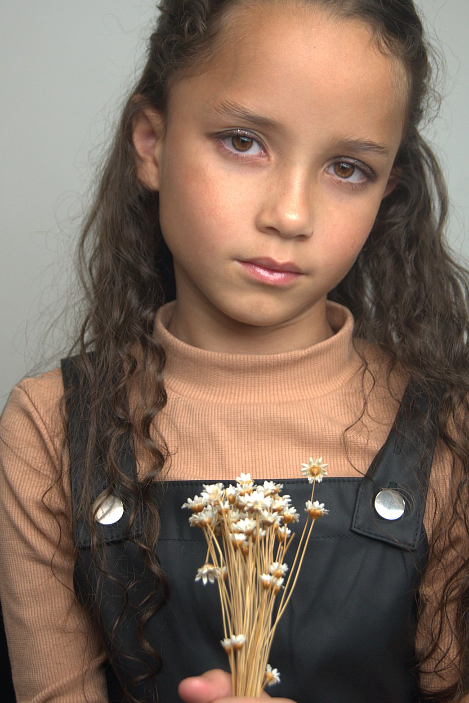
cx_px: 257
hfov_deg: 19.7
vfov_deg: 29.2
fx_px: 1349
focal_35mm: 69
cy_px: 332
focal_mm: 40
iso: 250
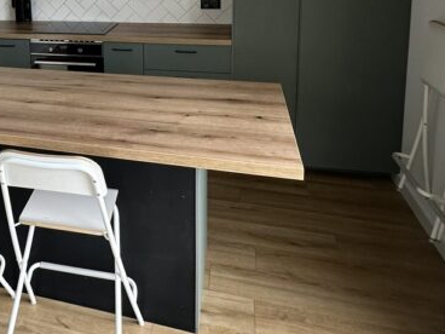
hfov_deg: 43.6
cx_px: 42
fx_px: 501
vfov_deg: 34.2
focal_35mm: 39
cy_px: 16
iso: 160
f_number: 2.2
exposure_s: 1/99
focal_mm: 2.22
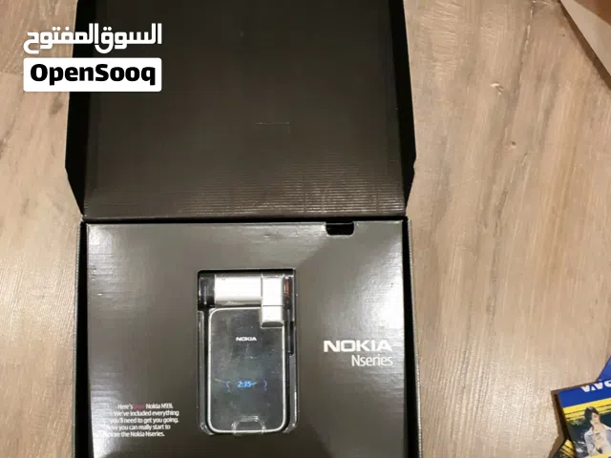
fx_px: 459
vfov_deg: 53.1
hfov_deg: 67.3
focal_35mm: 26
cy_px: 229
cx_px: 306
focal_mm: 4.3
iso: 640
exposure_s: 1/50
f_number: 2.4
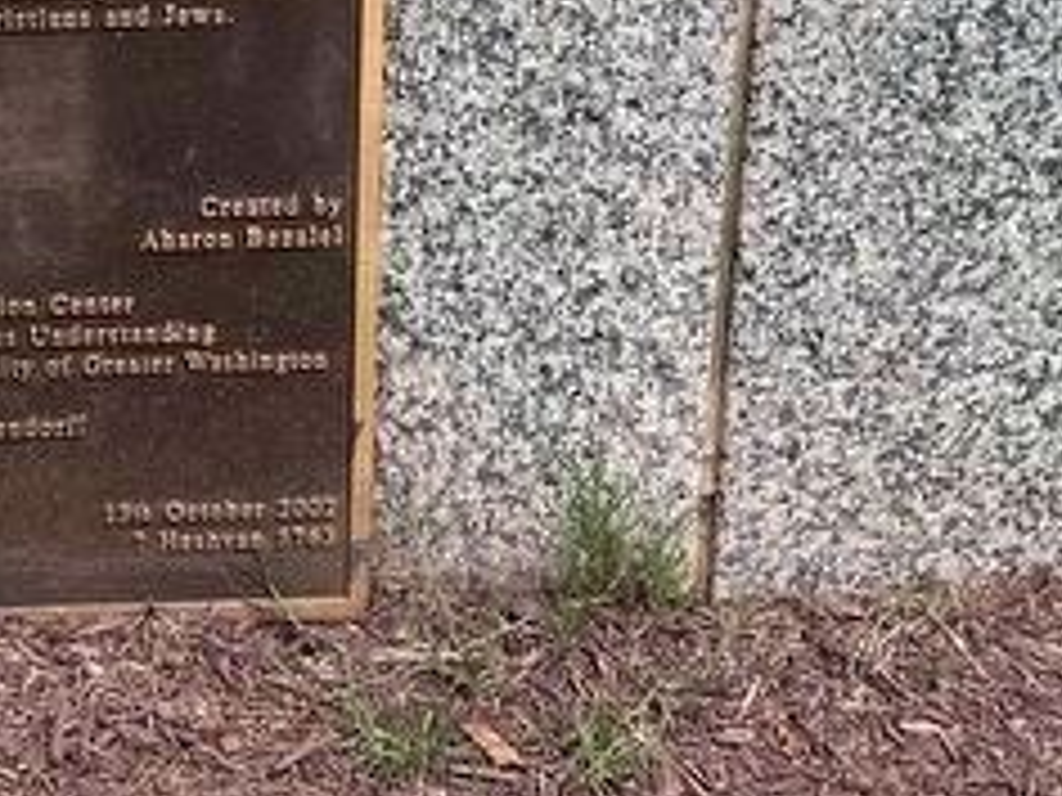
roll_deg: +0.8
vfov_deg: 16.2
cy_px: -130
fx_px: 2700
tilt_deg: -17.8
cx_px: -14
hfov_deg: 21.4
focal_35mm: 88
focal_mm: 5.1
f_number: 1.6
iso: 50
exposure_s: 1/3413
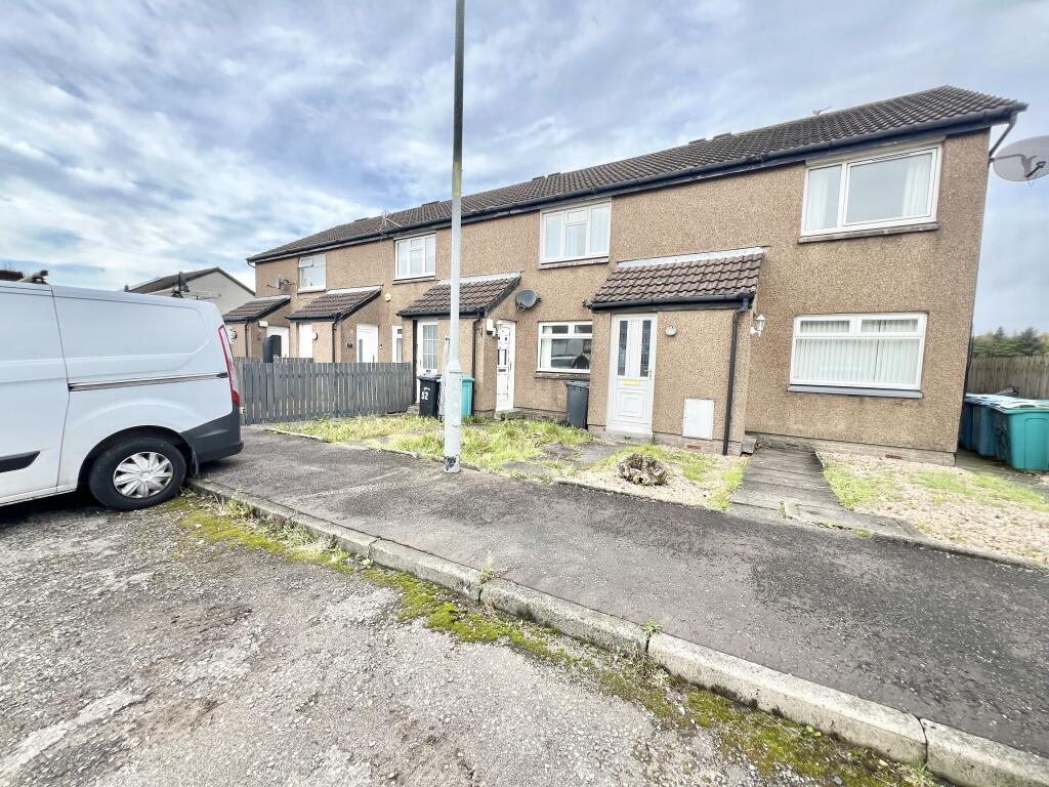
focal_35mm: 13
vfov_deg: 89.9
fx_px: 394
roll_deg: -1.1
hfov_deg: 106.2
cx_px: 524
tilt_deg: -4.1
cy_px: 394
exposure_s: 1/237
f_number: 1.8
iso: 32
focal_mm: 1.57
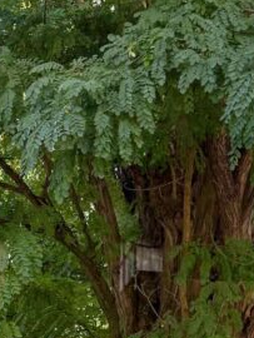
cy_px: 396
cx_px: 245
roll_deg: -0.6
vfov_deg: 20.3
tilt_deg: +1.3
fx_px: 889
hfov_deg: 16.0
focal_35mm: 91
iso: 100
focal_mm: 6.76
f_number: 1.78
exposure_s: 1/575
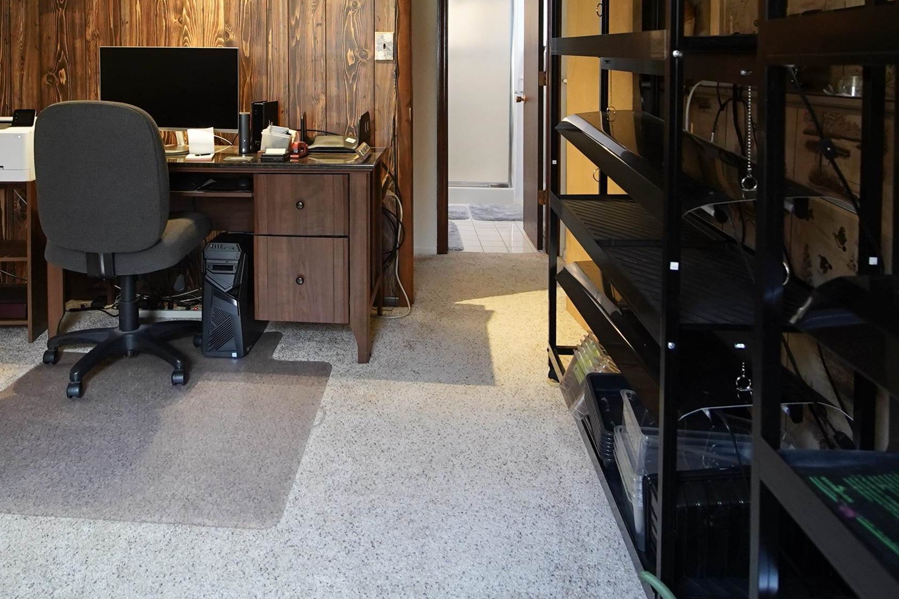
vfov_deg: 42.0
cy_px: 82
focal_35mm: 29
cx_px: 359
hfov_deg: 63.1
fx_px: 724
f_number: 2.2
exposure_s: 1/160
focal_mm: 11
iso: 1600
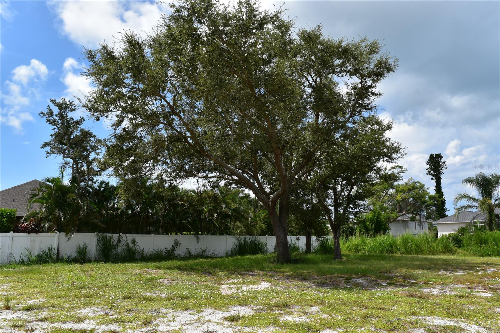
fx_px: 375
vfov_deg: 47.9
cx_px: 250
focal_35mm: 27
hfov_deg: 67.4
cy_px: 166
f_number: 11
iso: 360
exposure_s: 1/500
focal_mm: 18
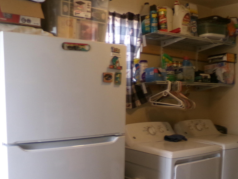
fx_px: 323
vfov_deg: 30.4
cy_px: 133
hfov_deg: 40.4
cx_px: 133
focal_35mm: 47
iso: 200
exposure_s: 1/20
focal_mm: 4.3
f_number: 3.7
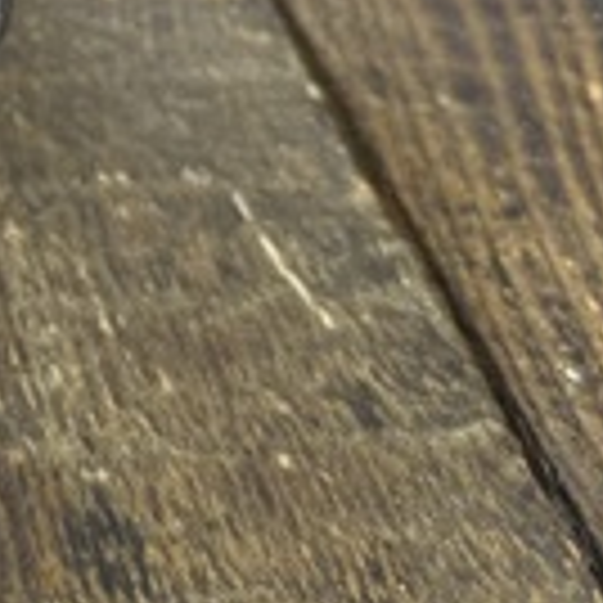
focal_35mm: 101
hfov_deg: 15.0
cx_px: -477
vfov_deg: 15.8
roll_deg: -0.5
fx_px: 1991
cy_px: -306
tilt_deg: -27.2
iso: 160
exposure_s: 1/50
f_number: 1.78
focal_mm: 6.76
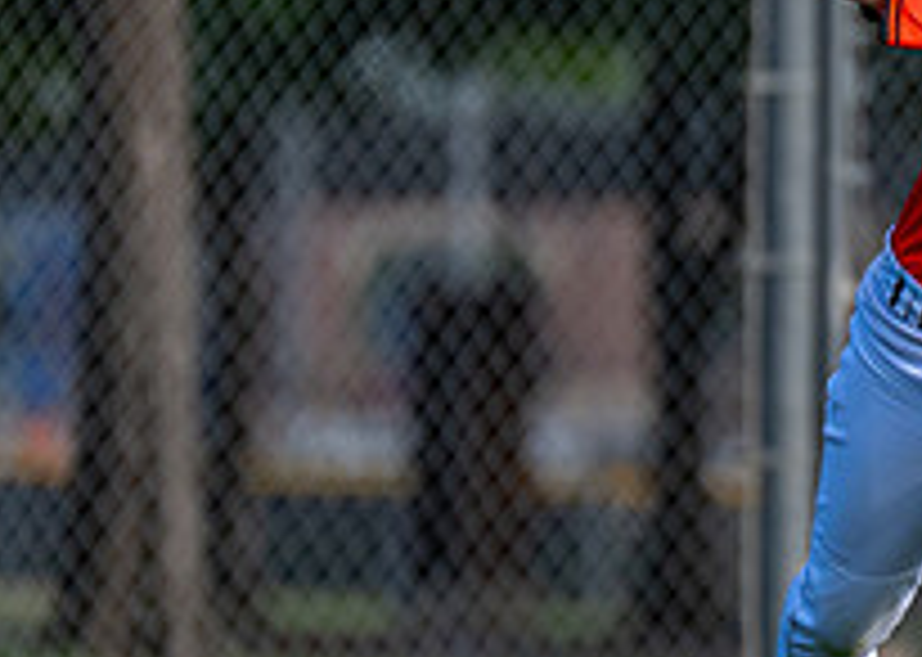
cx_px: 1124
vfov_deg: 1.3
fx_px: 28409
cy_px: 226
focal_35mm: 1086
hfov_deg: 1.9
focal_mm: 200
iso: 160
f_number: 2.8
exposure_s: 1/2500
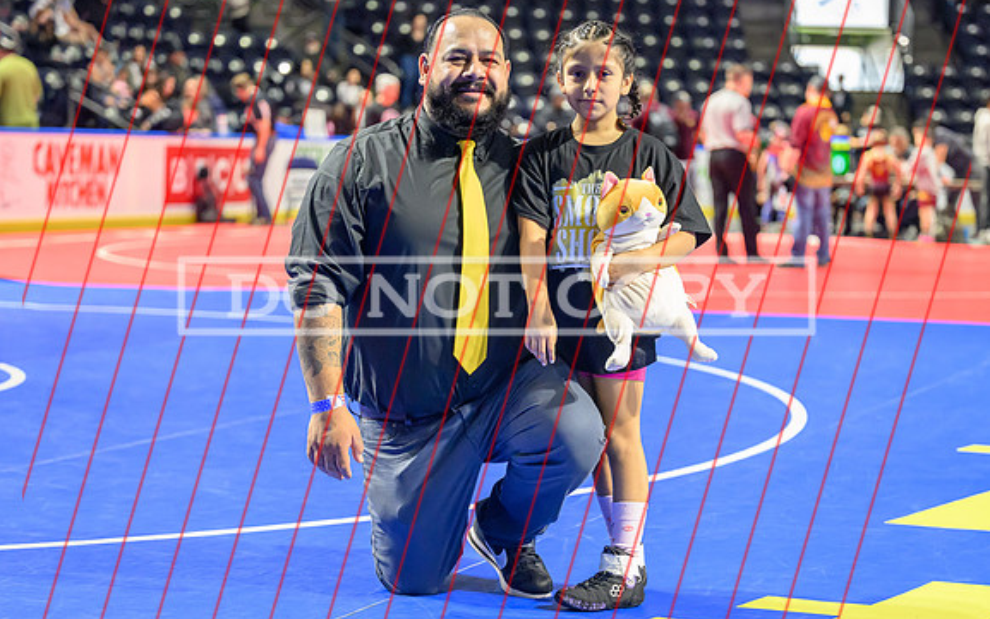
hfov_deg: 22.5
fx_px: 2483
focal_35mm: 92
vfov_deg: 14.2
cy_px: 344
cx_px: 534
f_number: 2.8
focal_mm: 70
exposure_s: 1/640
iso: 4500
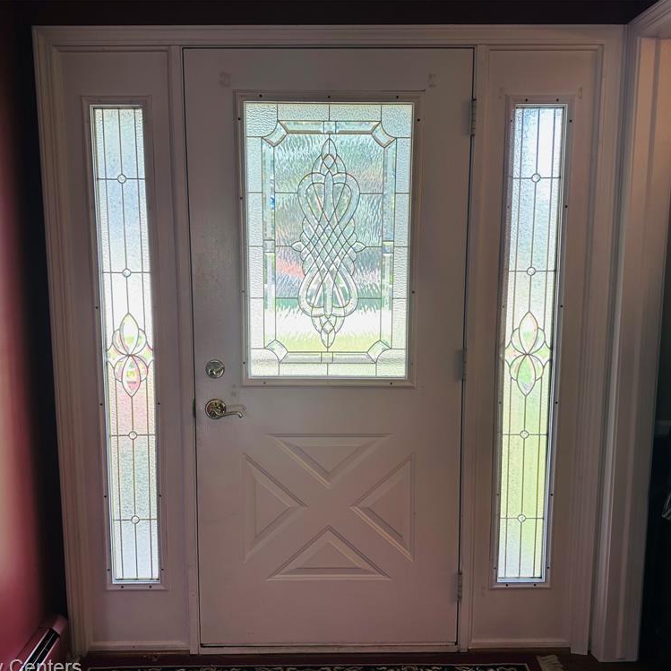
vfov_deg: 55.6
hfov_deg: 55.6
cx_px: 318
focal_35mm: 29
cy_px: 340
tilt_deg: -7.6
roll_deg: +0.2
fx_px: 636
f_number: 1.78
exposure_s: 1/142
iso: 64
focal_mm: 6.86
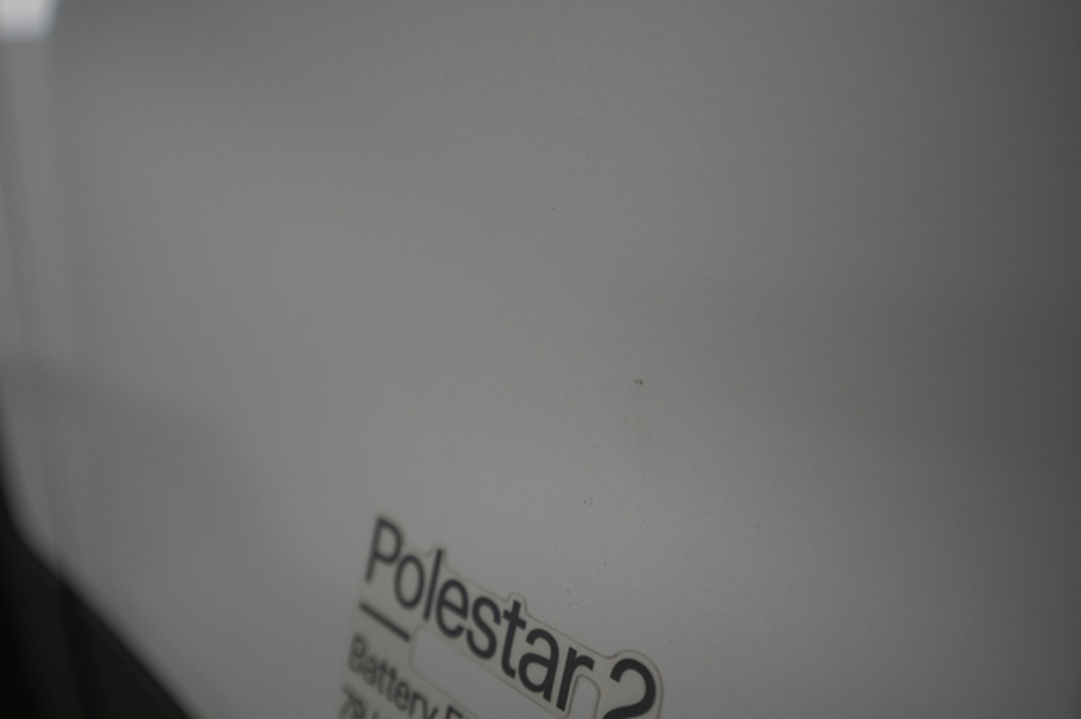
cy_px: 360
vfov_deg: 46.4
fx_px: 840
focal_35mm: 28
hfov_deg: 65.5
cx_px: 540
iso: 1250
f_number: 4.5
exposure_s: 1/100
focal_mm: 28
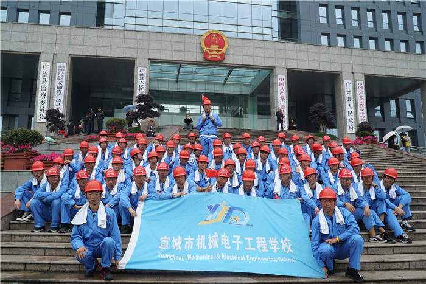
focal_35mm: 30
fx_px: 355
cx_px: 213
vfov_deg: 43.6
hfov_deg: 61.9
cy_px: 142
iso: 640
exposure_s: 1/60
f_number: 20
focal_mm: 30
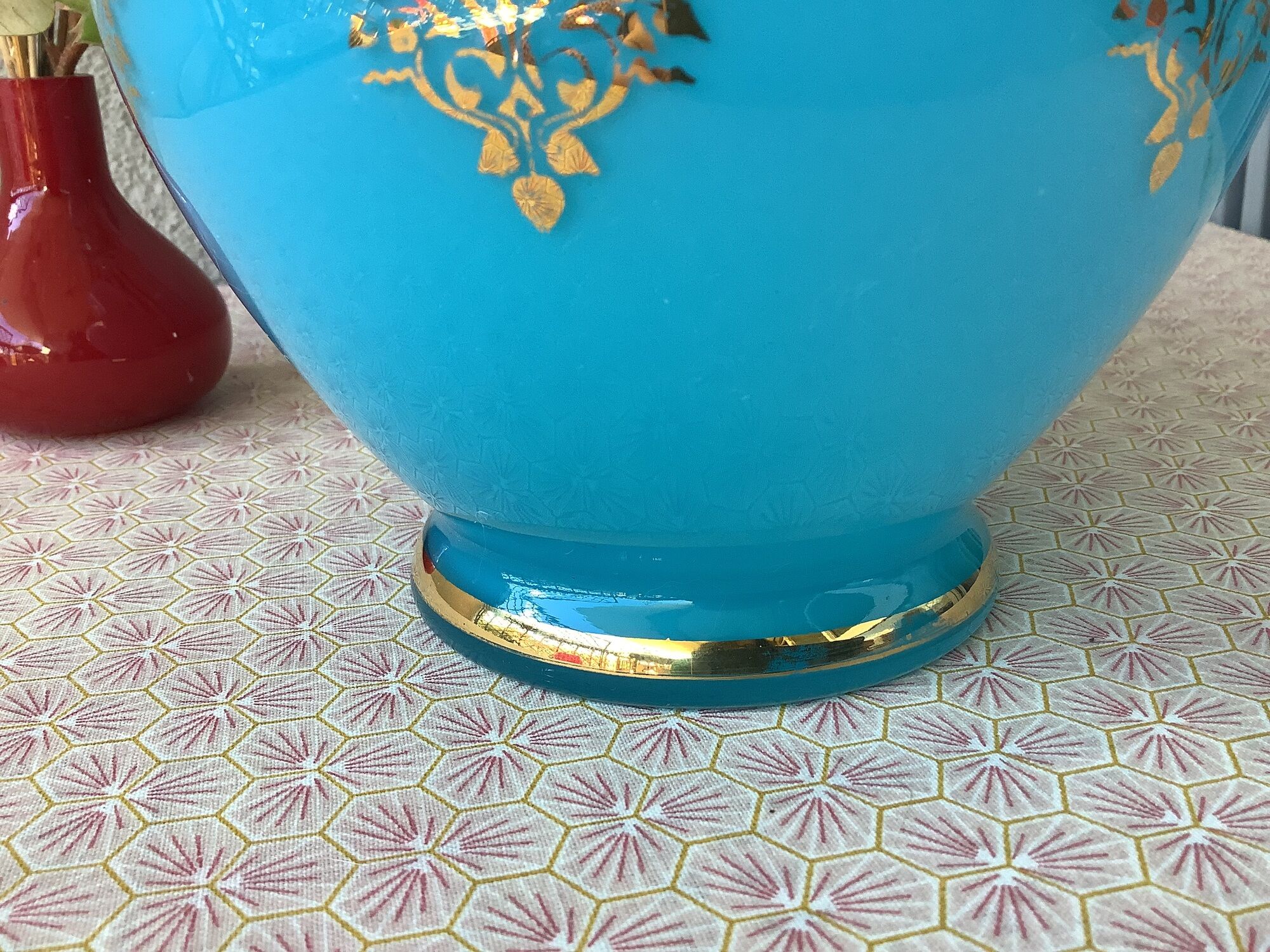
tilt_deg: -17.2
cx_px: 635
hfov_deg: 58.4
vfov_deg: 45.4
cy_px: 476
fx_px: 1137
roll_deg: +1.6
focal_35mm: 31
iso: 64
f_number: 2.4
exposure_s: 1/120
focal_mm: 3.3
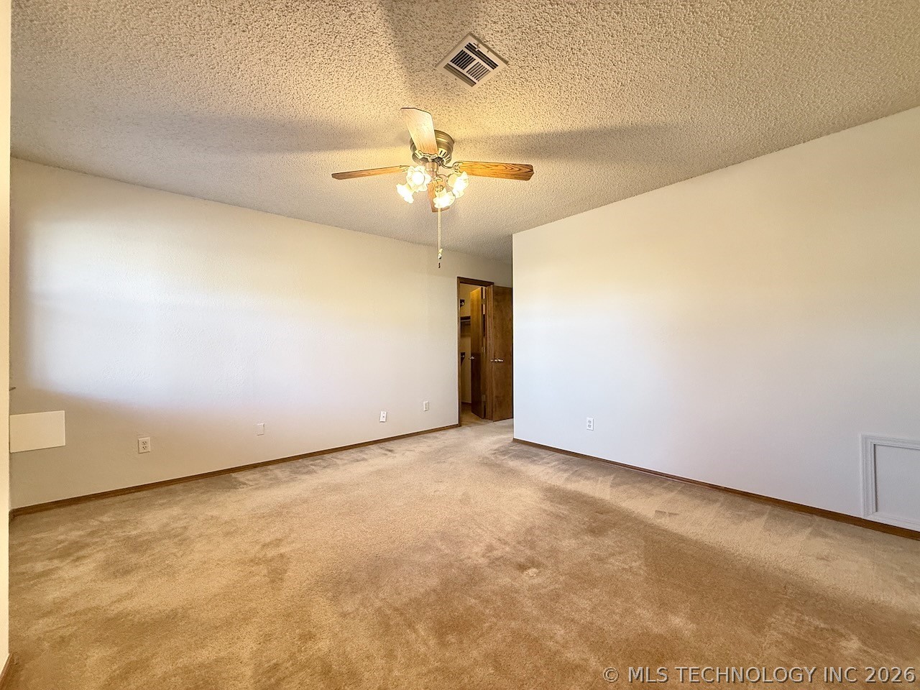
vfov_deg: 85.7
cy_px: 345
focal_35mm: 14
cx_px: 460
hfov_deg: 102.1
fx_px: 372
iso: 400
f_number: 2.2
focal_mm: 2.22
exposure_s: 1/60
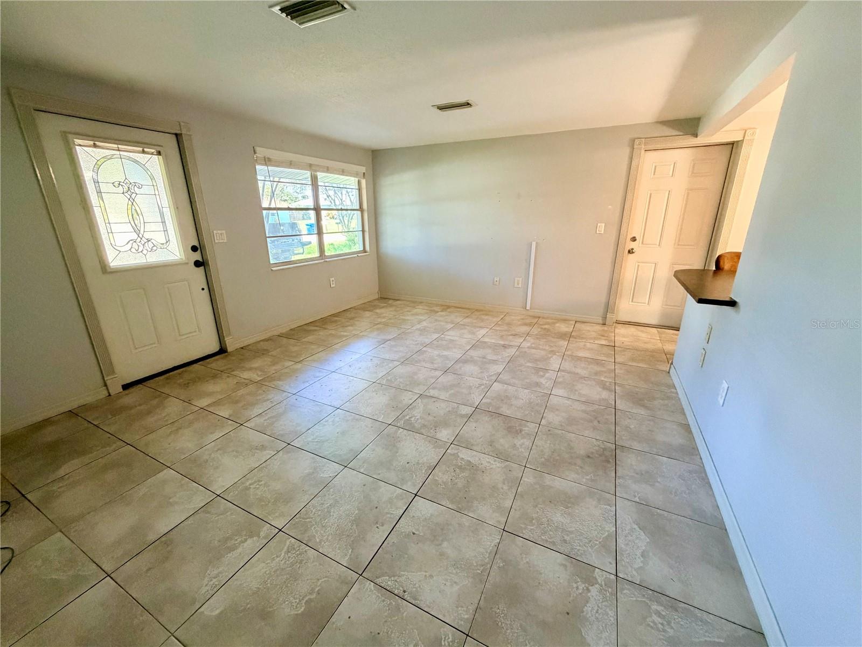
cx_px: 431
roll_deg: +1.2
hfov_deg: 102.1
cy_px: 324
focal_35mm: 14
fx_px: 349
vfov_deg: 85.7
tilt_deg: -16.9
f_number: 2.2
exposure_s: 1/60
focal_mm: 2.22
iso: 640
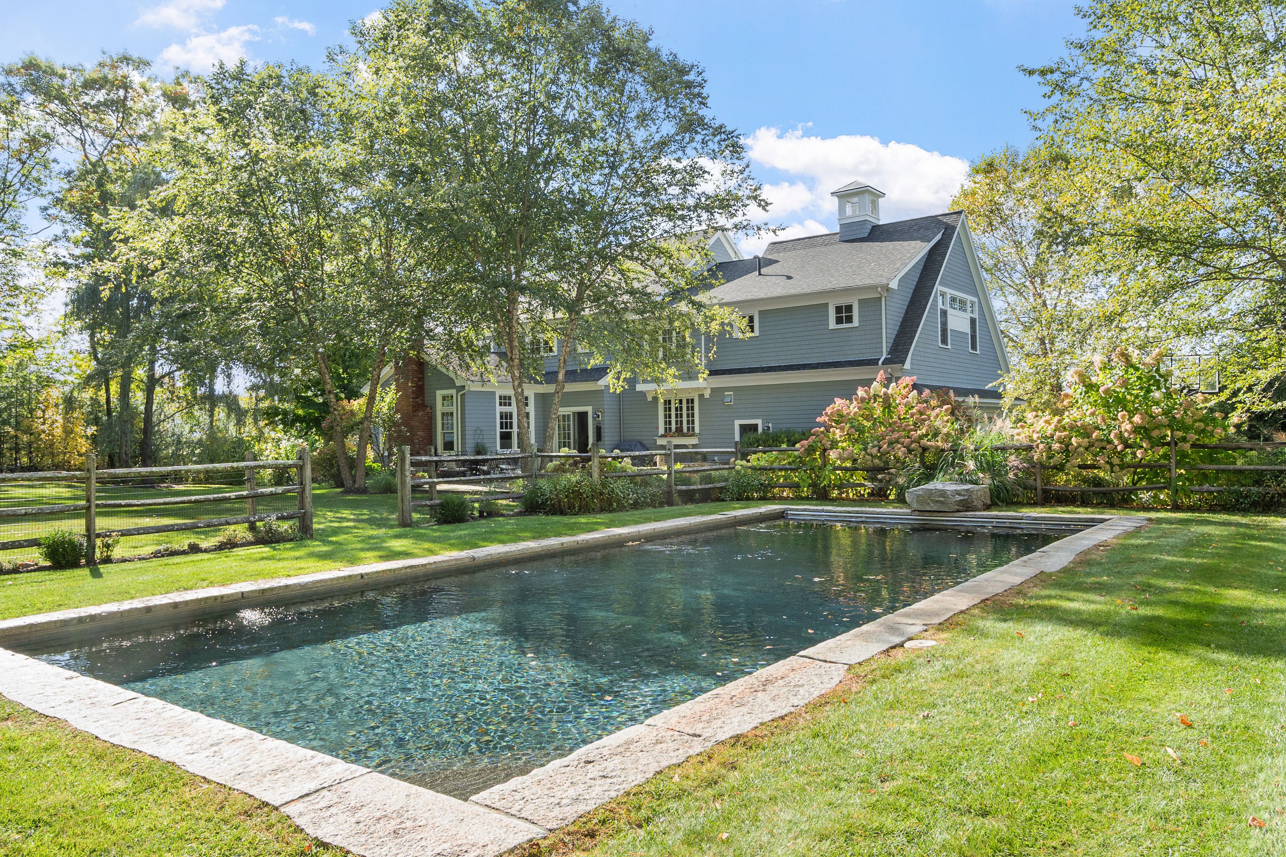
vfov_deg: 51.3
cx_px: 663
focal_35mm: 25
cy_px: 421
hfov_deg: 71.5
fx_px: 893
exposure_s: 1/125
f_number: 8
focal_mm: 16
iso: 200
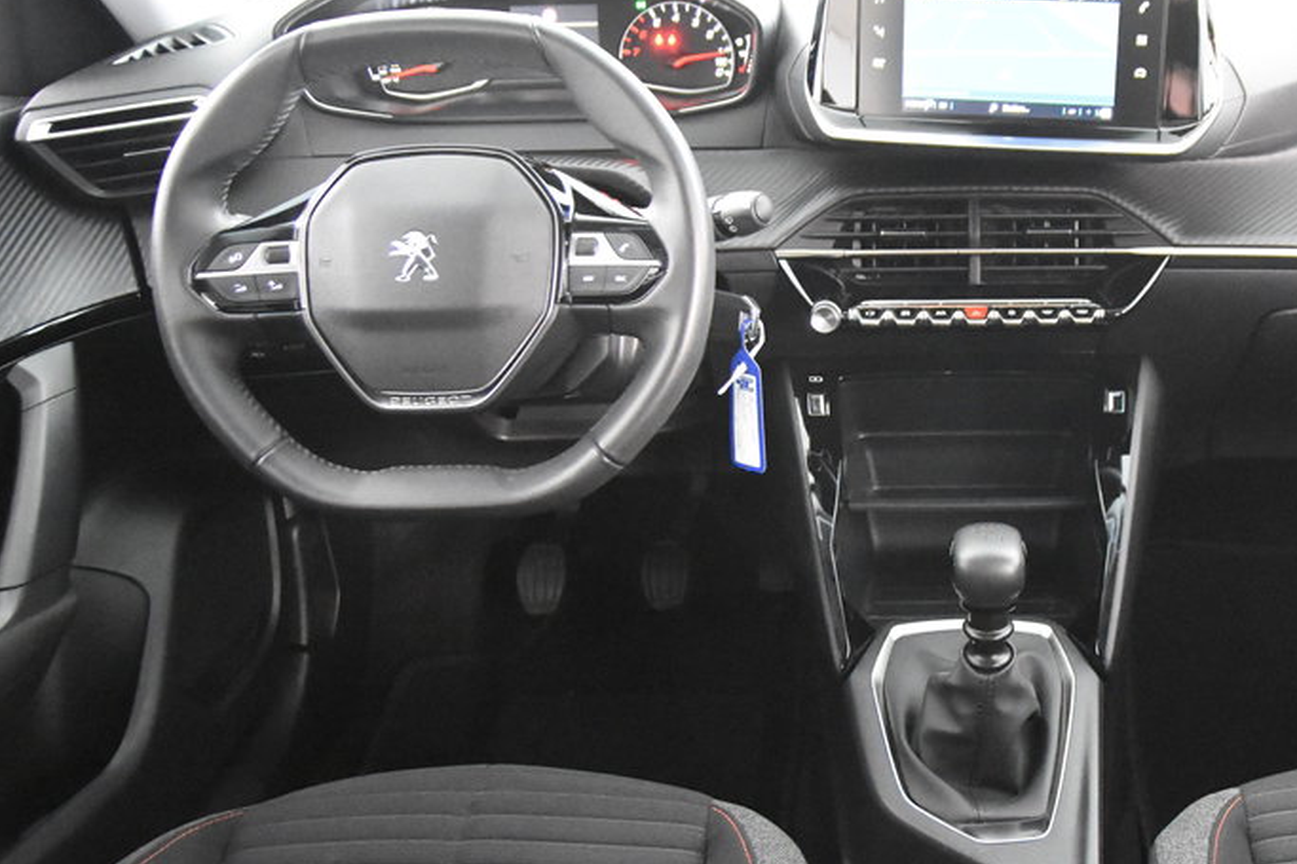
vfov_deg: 29.8
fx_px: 1621
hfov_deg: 42.4
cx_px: 957
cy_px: 470
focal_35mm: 45
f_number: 2.8
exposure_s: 1/30
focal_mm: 20
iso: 11400
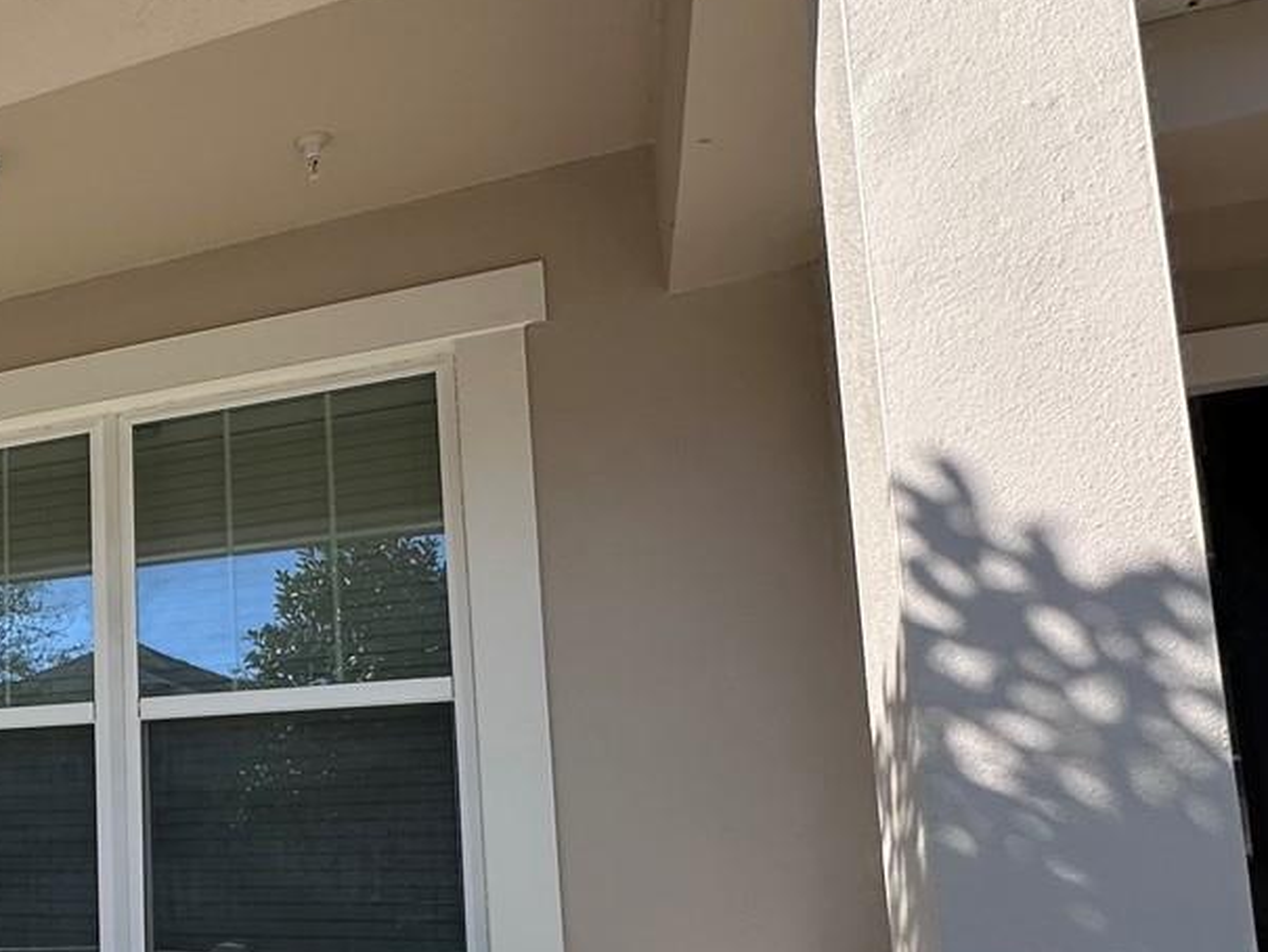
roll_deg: +0.5
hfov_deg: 39.3
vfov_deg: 37.6
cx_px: -182
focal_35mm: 37
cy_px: 723
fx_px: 1356
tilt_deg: +7.9
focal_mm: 2.22
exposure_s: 1/1490
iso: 40
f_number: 2.2
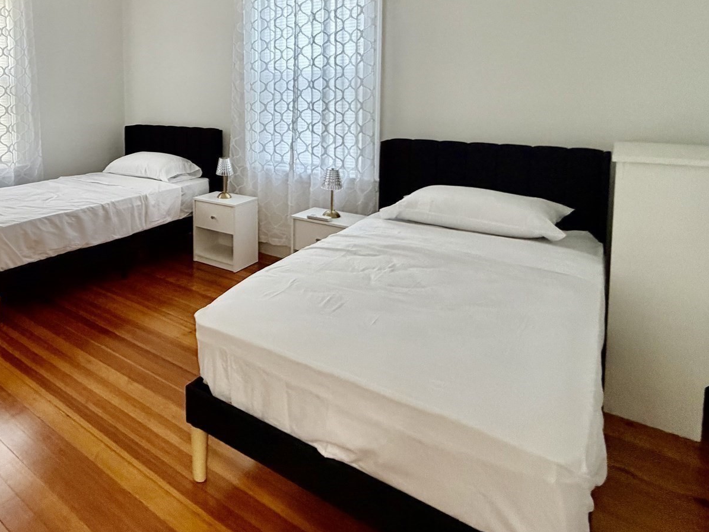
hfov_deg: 67.1
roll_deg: +1.4
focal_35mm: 24
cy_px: 131
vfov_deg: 54.1
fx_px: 492
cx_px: 178
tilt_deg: -4.6
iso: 400
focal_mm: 2.22
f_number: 2.2
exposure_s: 1/60
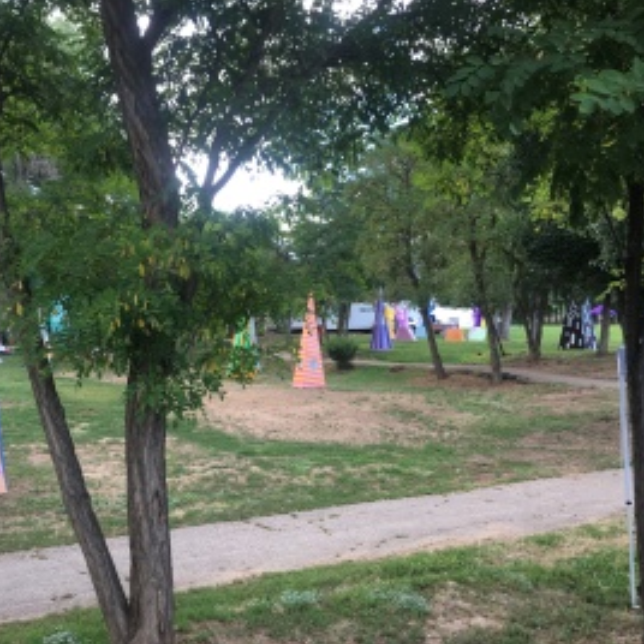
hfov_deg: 46.8
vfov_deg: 47.2
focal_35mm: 35
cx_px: 243
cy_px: 322
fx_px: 737
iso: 32
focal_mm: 4.15
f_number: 2.2
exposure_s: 1/120
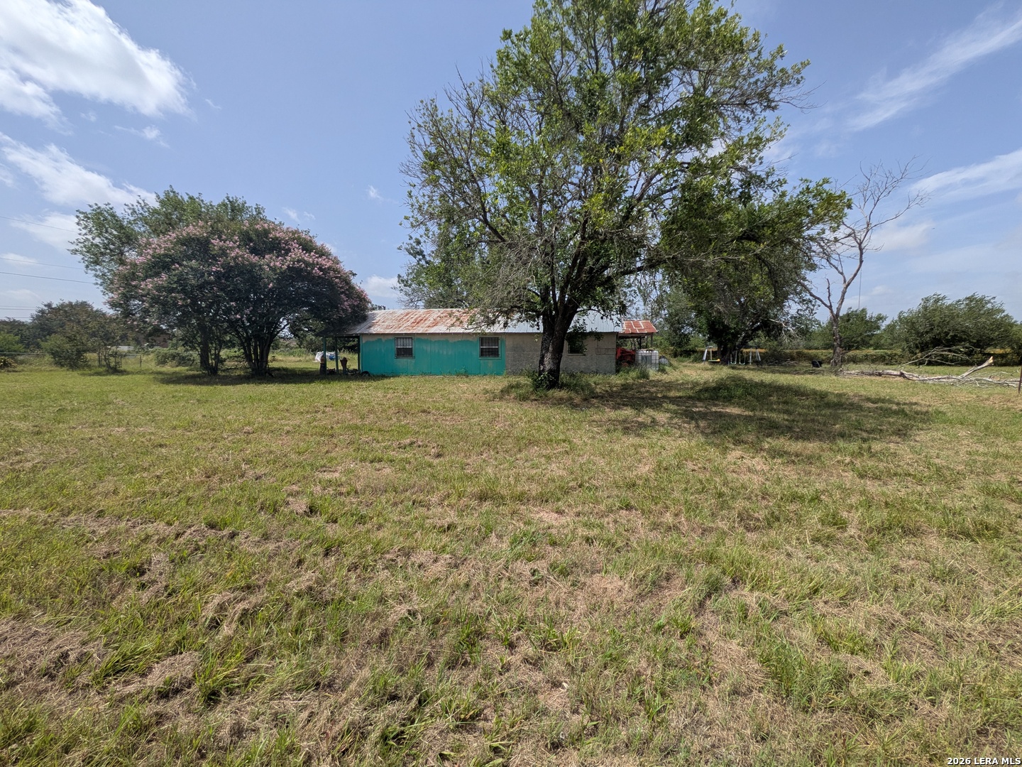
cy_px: 384
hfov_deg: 102.1
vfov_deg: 85.7
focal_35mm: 14
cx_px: 511
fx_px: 413
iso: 47
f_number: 2.2
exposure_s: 1/2532
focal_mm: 1.83
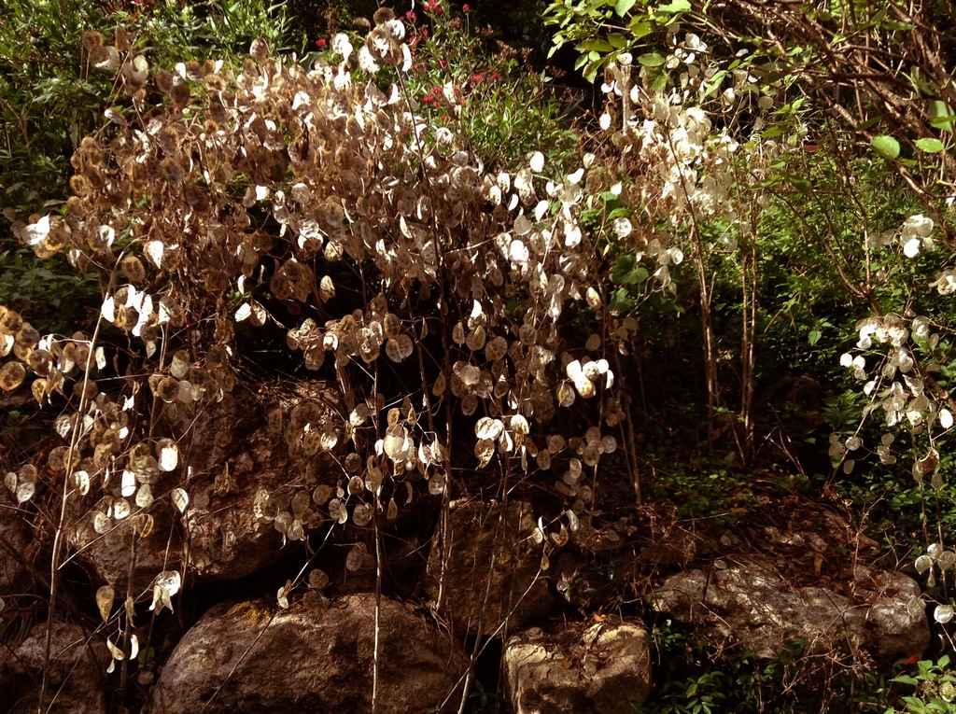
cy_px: 357
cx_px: 478
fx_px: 910
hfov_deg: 55.4
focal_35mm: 33
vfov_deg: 42.8
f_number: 2.4
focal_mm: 3.3
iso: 25
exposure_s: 1/389
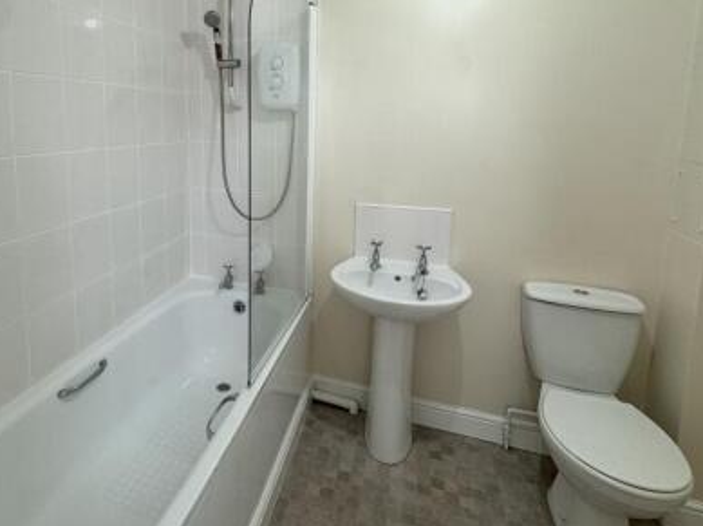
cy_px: 176
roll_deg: -0.4
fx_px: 426
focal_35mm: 21
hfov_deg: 77.3
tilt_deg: -7.9
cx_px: 254
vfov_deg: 61.8
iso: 125
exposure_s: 1/99
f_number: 2.2
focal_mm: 2.22
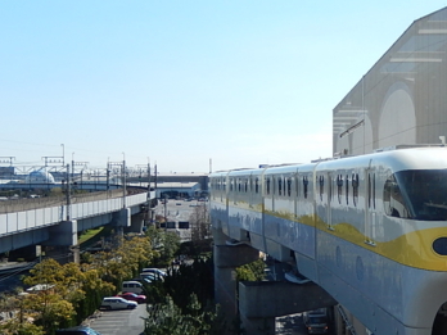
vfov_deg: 23.6
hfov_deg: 30.7
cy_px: 199
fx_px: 801
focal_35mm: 62
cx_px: 331
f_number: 4
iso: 125
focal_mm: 6.5
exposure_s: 1/1000
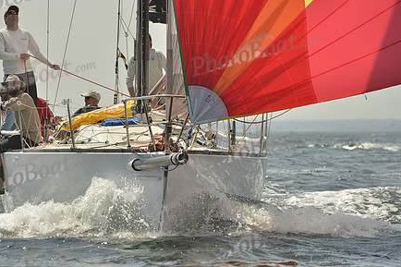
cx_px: 144
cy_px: 113
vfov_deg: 5.4
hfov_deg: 8.1
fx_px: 2828
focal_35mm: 254
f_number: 8
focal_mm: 190
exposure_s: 1/1250
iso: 200
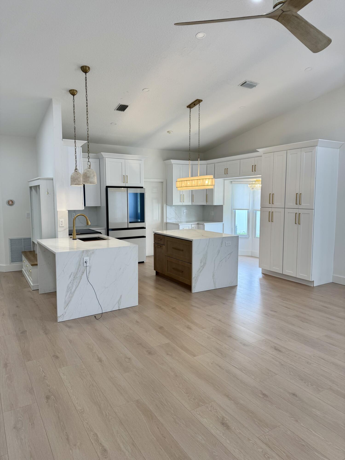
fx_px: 319
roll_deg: +0.3
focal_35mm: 24
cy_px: 230
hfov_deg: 56.8
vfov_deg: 71.6
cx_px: 172
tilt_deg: -6.3
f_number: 1.78
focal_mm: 6.76
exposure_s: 1/120
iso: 100
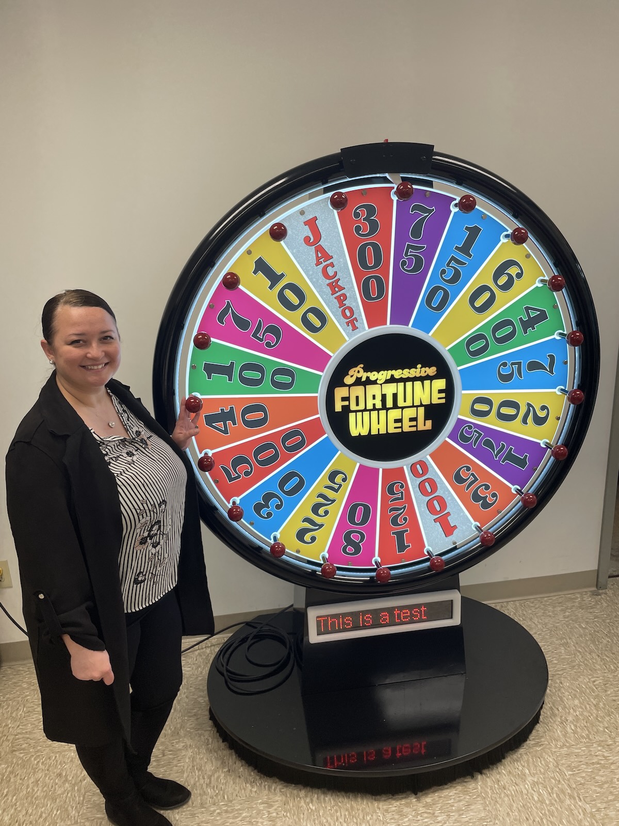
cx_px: 310
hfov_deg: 53.1
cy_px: 413
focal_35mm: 26
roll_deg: +1.6
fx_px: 620
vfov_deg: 67.3
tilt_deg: -15.2
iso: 64
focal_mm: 4.2
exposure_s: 1/120
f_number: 1.6
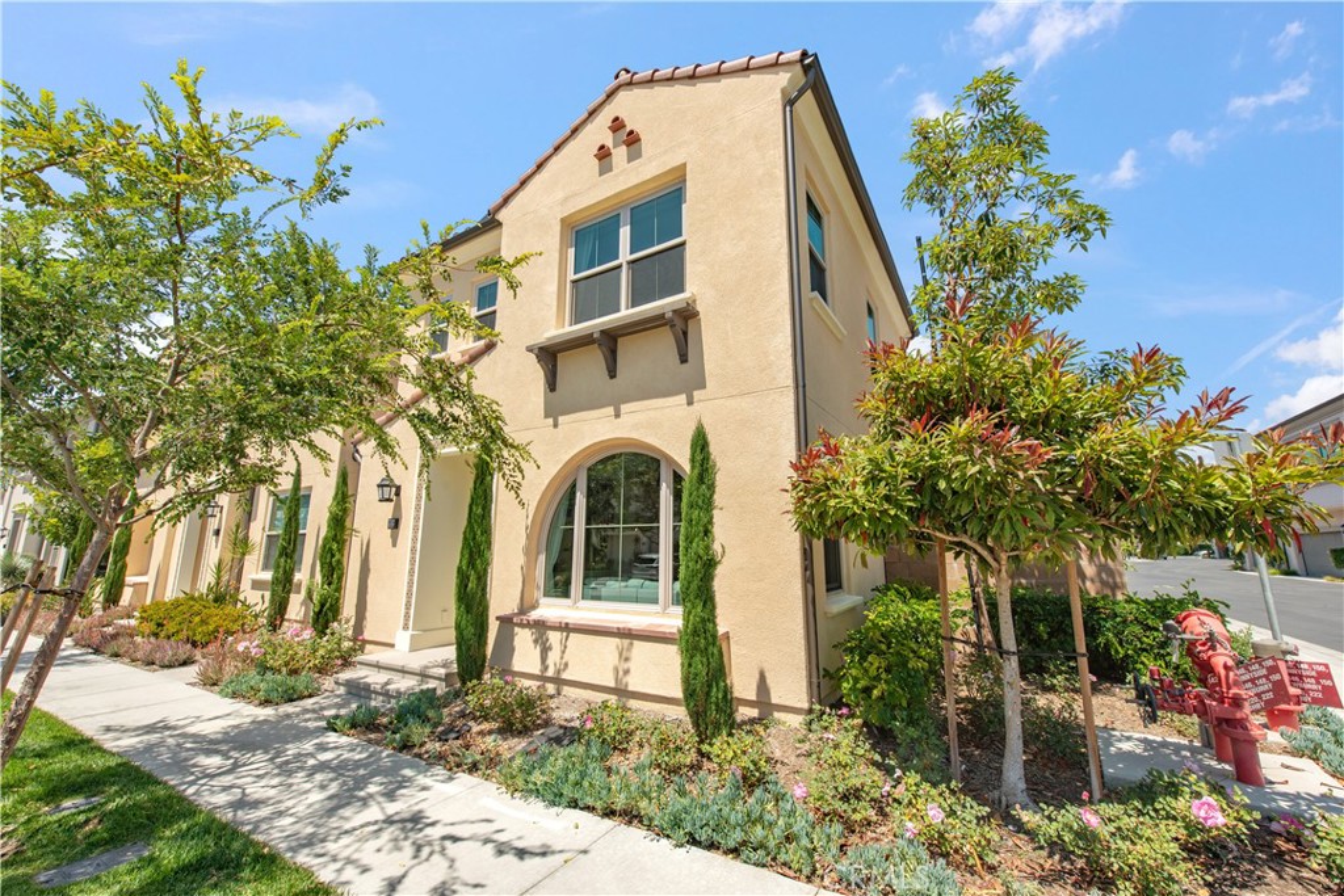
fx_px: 523
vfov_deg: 81.2
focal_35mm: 14
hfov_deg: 104.2
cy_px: 448
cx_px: 672
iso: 100
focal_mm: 14
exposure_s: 1/200
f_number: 10
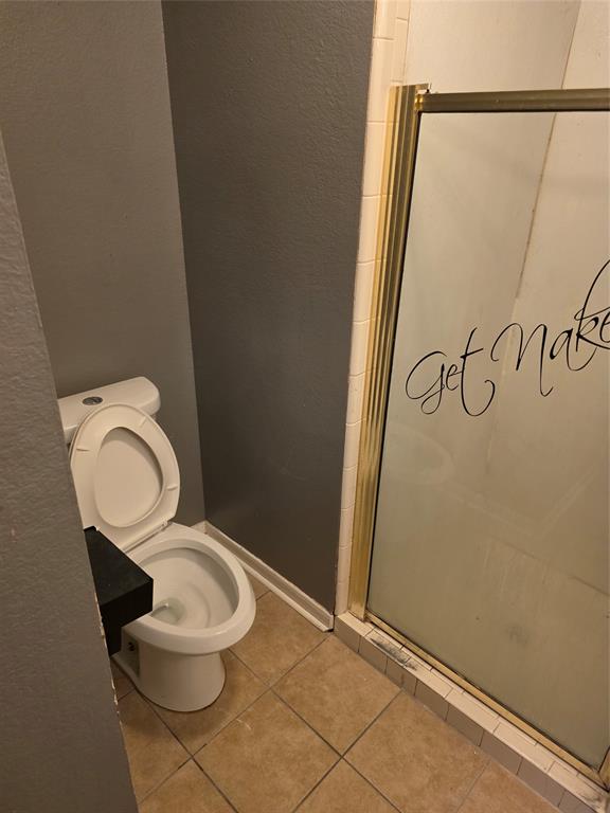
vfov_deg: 73.9
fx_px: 540
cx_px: 305
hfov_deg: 58.9
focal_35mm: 23
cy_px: 406
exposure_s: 1/120
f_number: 1.7
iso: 640
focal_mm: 6.25
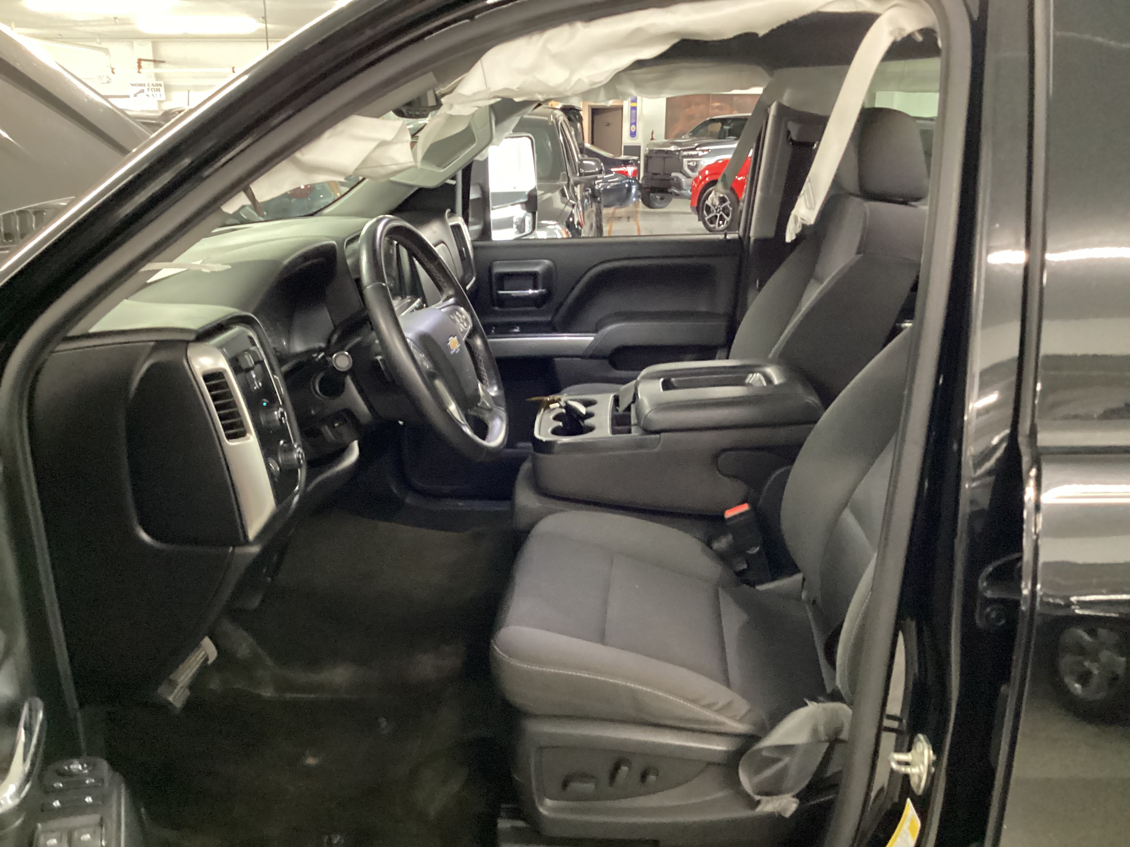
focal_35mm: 31
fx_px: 1012
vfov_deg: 45.4
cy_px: 424
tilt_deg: -18.6
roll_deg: -1.0
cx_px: 565
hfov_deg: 58.4
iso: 800
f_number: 2.4
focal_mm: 3.3
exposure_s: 1/24
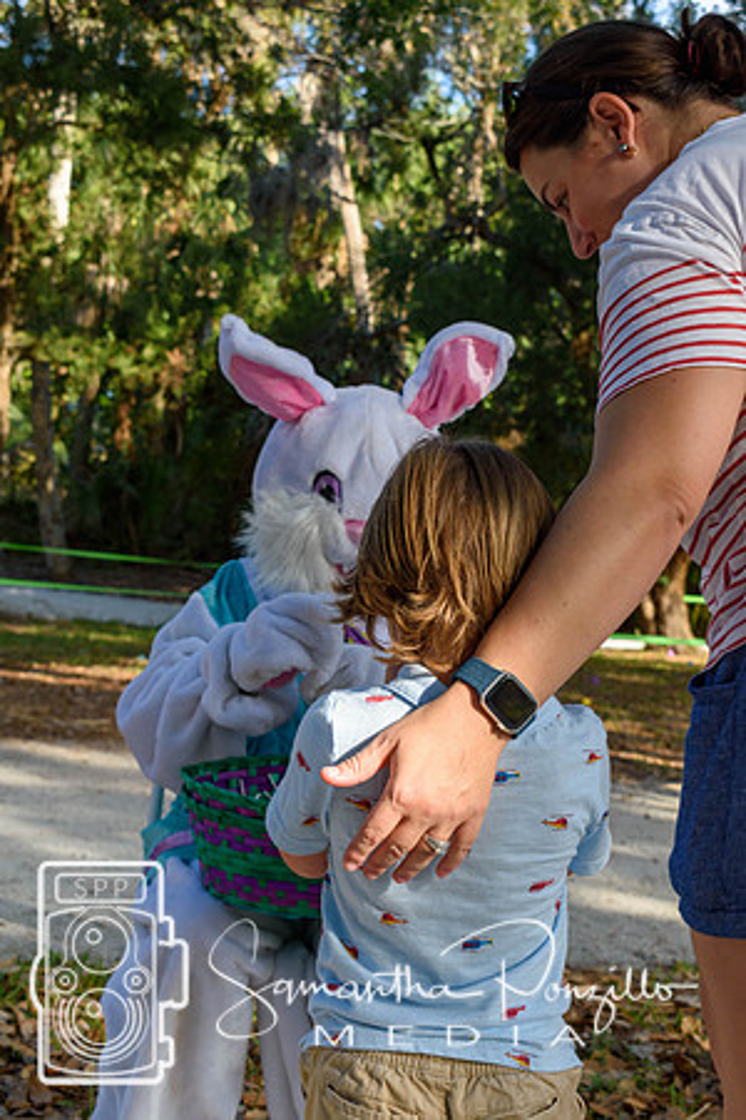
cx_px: 373
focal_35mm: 68
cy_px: 560
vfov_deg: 29.9
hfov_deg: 20.2
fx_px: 2098
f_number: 8
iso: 320
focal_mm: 45
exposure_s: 1/250
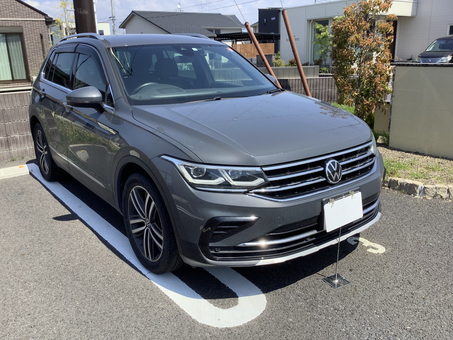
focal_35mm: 31
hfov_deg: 58.4
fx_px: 406
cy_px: 170
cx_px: 226
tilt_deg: -13.6
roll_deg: +0.3
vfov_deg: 45.4
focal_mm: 3.3
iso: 25
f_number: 2.4
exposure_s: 1/831
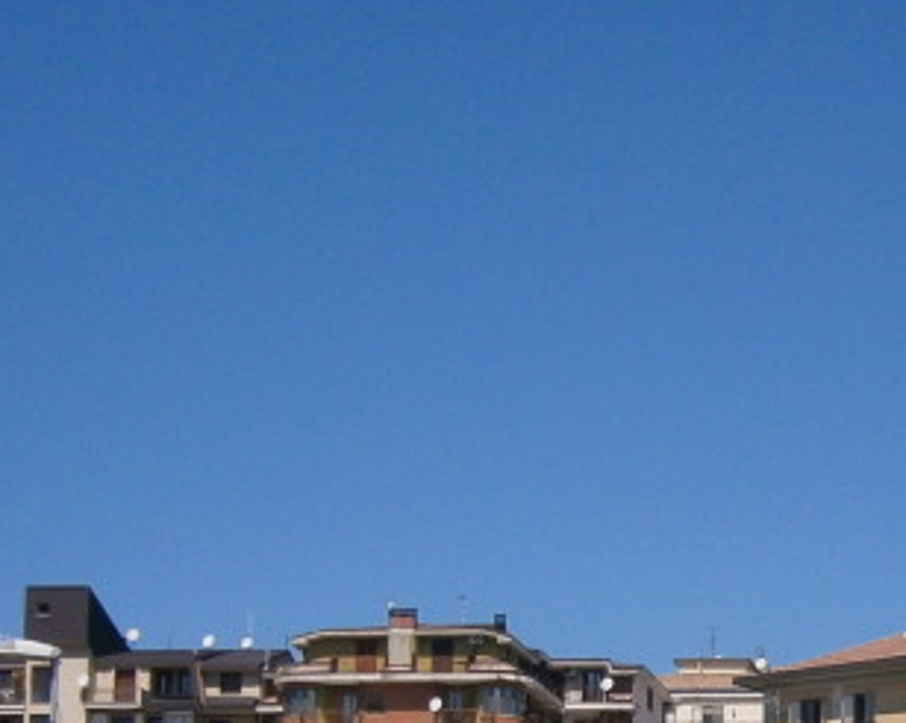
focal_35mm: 117
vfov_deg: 12.8
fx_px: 3135
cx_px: 862
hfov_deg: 16.2
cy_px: 858
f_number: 8.7
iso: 80
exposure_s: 1/250
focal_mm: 6.4
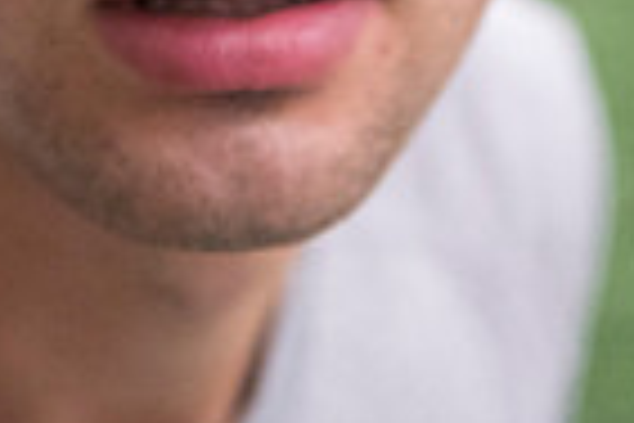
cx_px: 310
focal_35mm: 197
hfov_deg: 10.4
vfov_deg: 6.8
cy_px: -371
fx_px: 3469
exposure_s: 1/200
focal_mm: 48
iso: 3200
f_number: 3.2
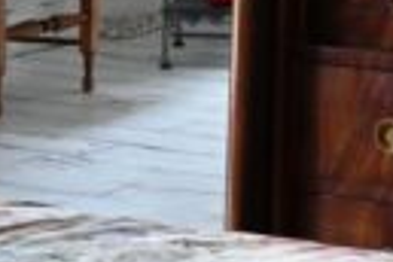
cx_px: 1088
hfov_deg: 9.1
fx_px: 2085
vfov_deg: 7.1
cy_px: -102
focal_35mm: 191
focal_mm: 16
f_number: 3.5
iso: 1000
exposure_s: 1/125
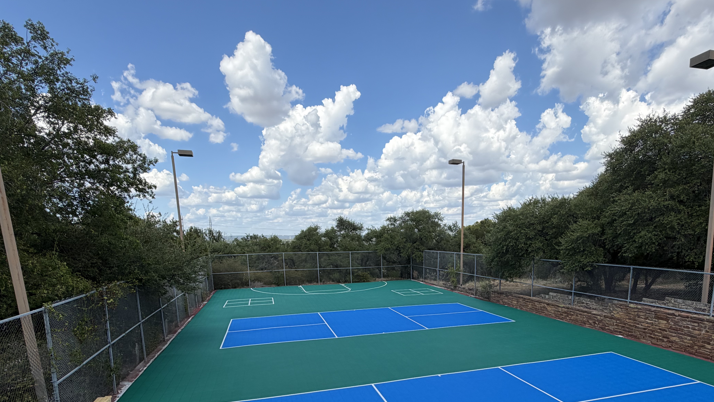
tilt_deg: -10.8
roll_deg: +0.0
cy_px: 310
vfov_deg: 51.0
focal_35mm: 21
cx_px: 389
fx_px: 398
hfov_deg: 83.6
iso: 25
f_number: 2.2
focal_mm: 2.22
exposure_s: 1/770
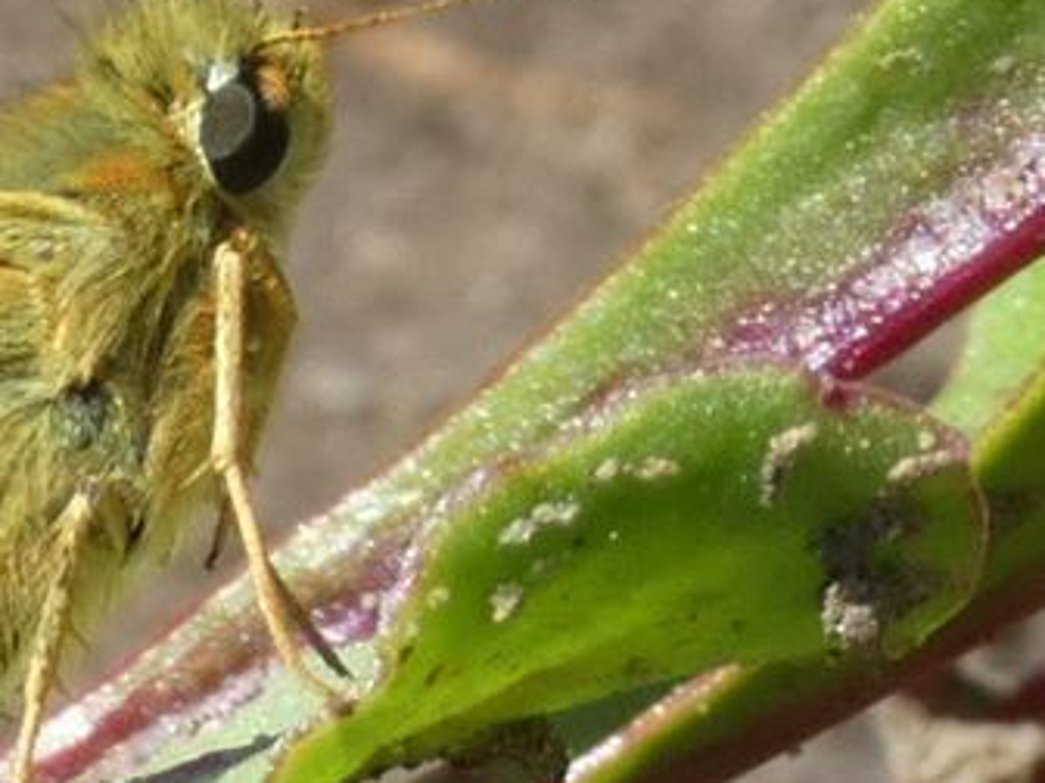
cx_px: -92
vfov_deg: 3.9
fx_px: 11502
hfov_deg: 5.2
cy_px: 426
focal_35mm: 381
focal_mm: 26.9
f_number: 5.4
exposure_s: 1/100
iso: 80
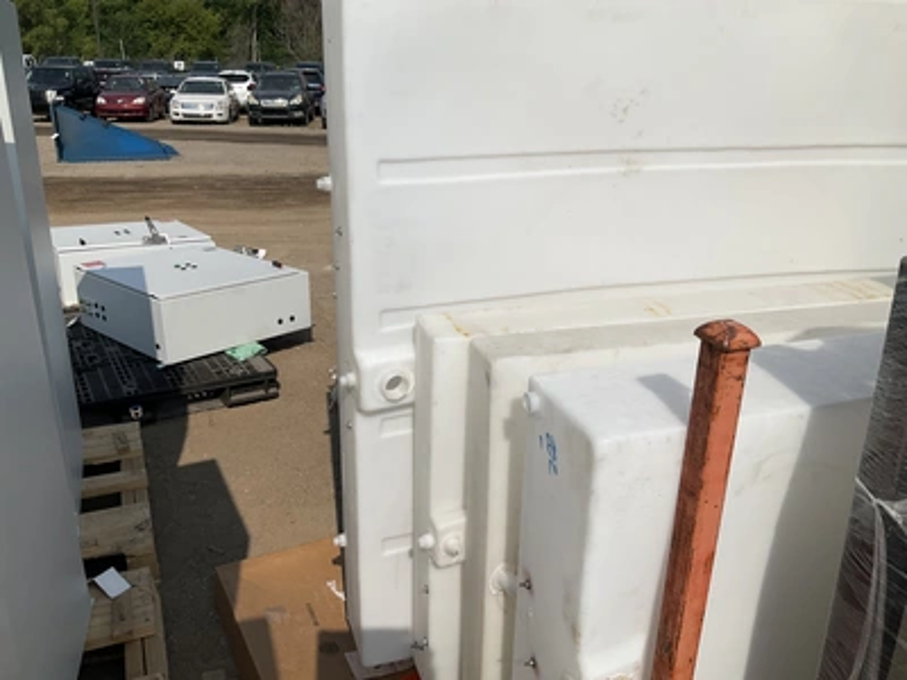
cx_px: 454
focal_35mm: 29
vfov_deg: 48.2
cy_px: 340
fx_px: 760
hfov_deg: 61.7
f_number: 1.8
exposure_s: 1/5263
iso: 25
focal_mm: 3
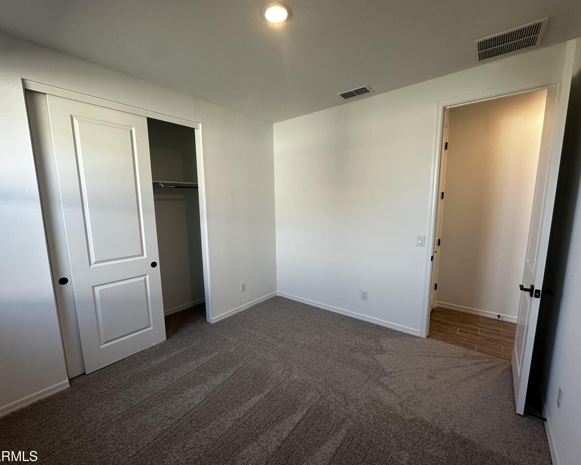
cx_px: 276
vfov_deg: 84.0
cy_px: 239
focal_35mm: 15
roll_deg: +0.1
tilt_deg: -8.5
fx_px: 258
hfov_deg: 96.7
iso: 200
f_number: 2.2
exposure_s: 1/120
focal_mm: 2.22
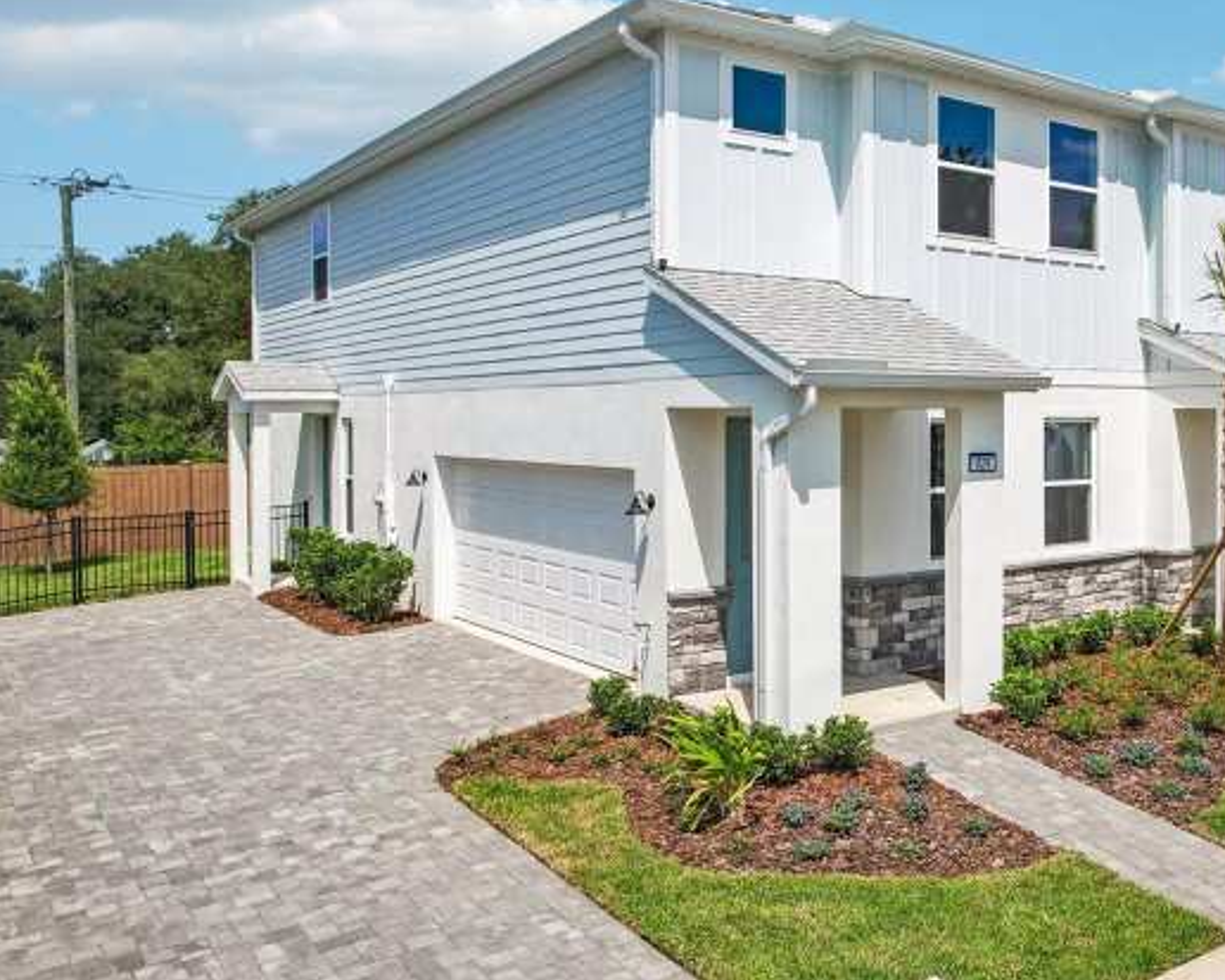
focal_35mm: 32
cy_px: 476
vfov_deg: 45.8
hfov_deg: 53.3
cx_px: 907
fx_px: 1160
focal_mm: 8.4
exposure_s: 1/2000
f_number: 2.8
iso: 400
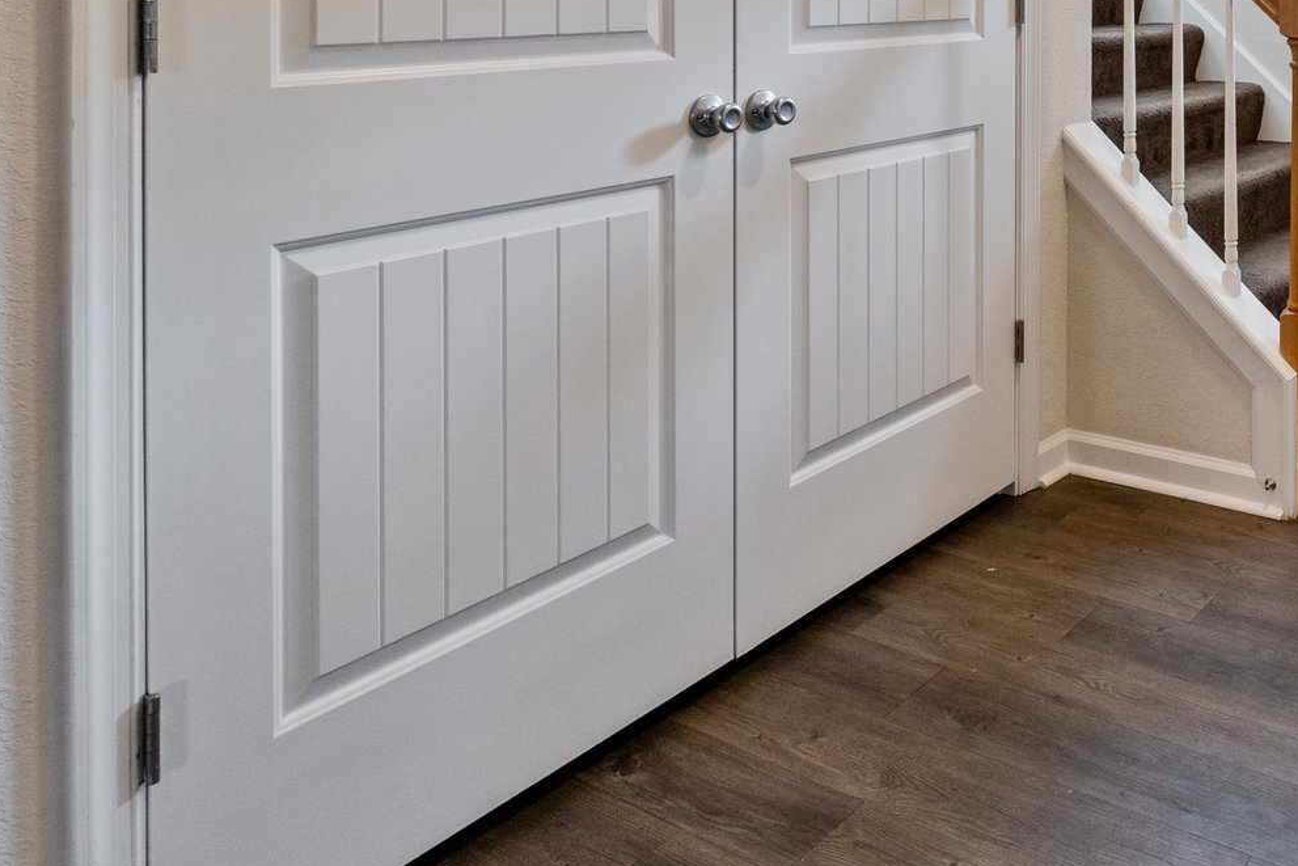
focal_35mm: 31
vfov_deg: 38.3
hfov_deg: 51.5
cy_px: 26
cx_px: 1221
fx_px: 1118
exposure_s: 1/1.25
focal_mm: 10
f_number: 8
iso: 250
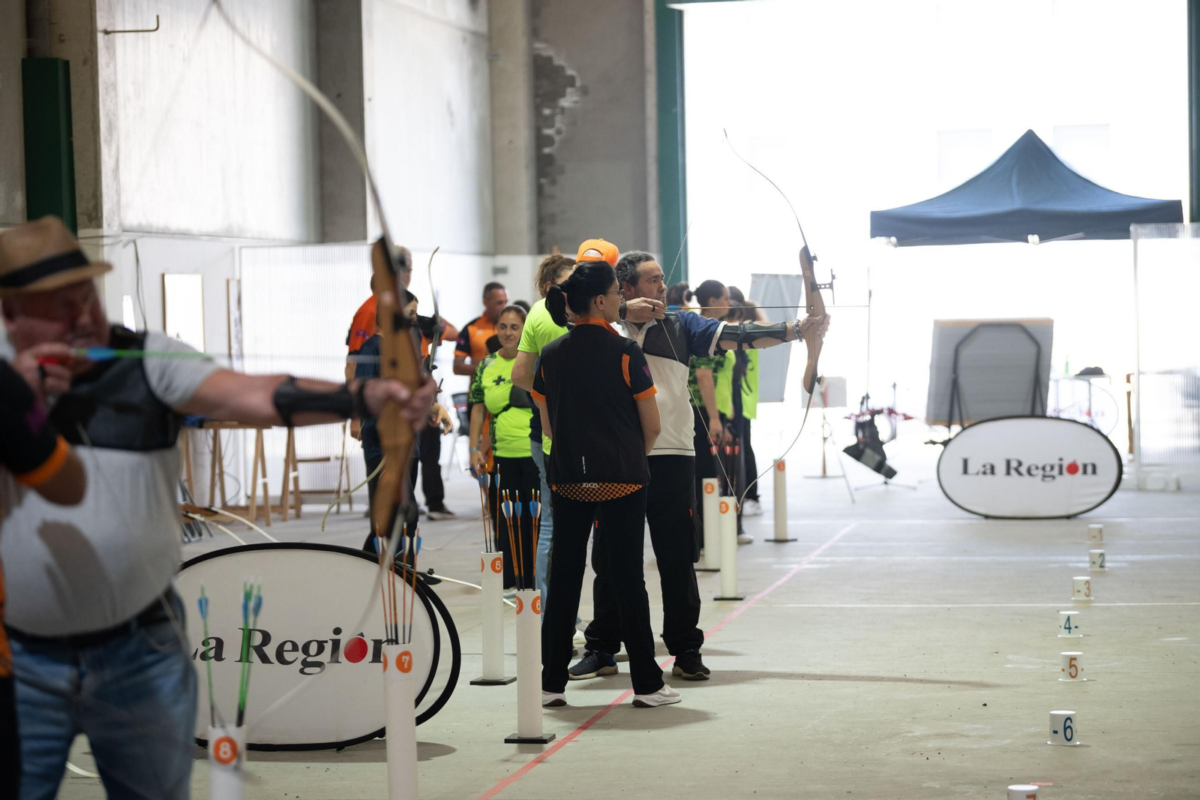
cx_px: 600
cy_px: 400
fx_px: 3266
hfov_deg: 20.8
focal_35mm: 98
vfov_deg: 14.0
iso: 1000
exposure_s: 1/250
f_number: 2.8
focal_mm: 98
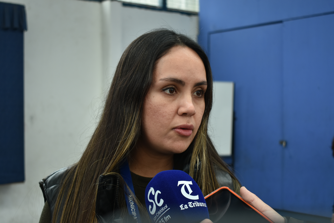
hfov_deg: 35.0
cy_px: 112
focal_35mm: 57
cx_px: 167
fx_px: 529
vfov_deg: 23.8
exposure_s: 1/100
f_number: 5
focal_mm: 38
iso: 250
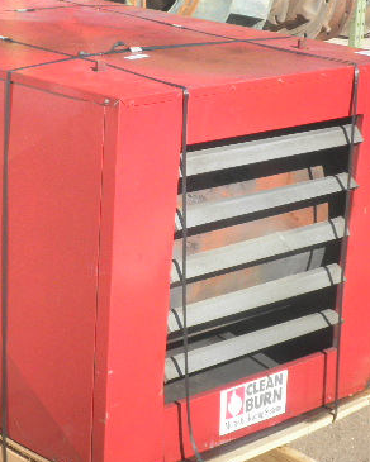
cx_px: 73
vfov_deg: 19.0
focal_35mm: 101
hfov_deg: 15.1
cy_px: 256
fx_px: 1383
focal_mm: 10.5
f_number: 10.7
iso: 80
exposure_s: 1/80
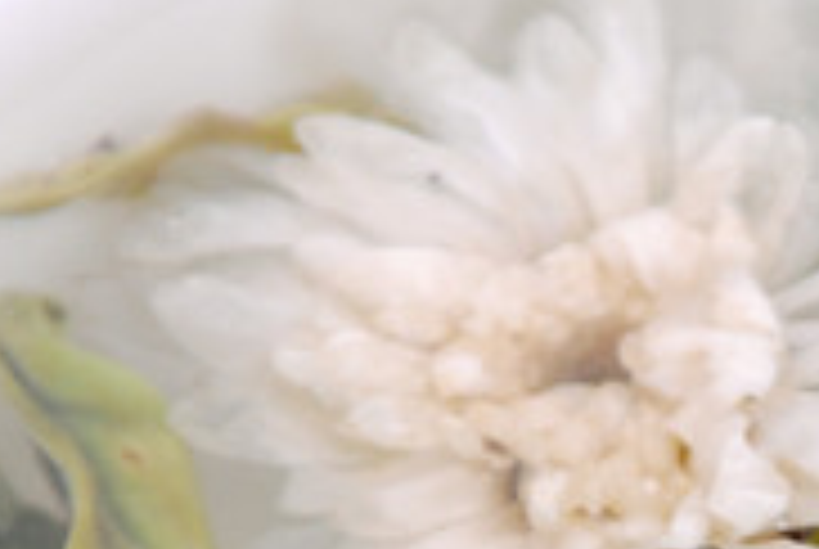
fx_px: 33838
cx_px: 968
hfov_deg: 1.4
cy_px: 713
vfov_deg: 0.9
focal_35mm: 1485
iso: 800
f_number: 6.3
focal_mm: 300
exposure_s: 1/125
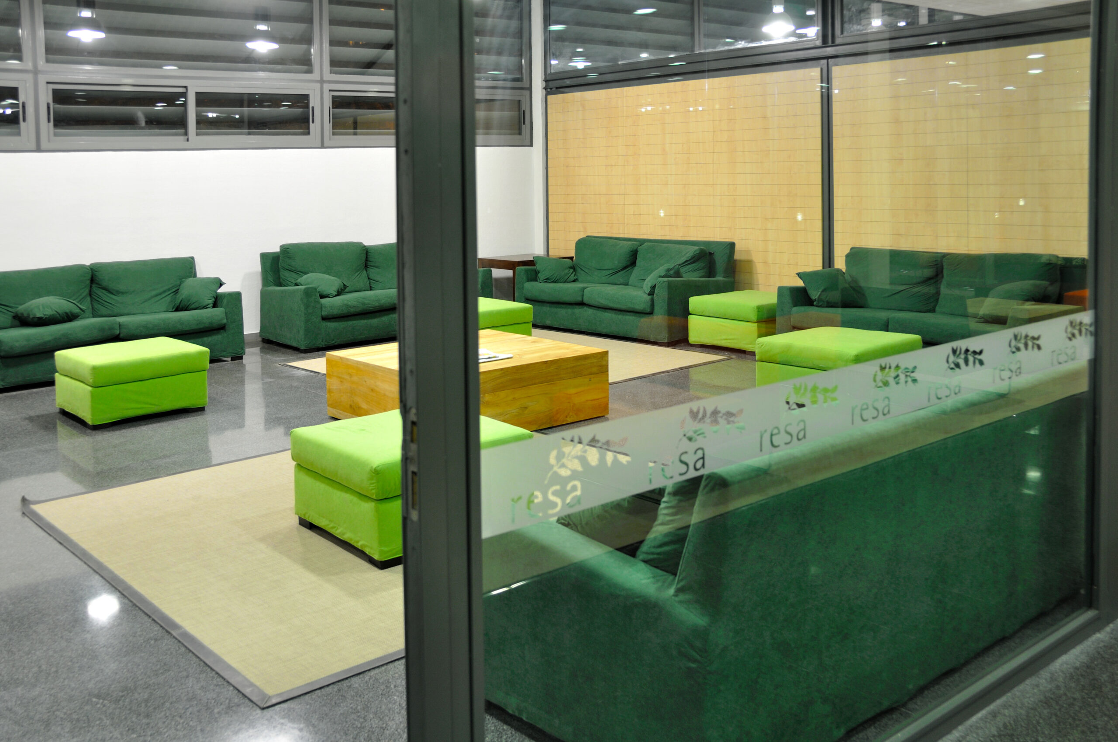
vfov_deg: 39.9
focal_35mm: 33
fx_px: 1024
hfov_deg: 57.3
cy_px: 371
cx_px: 559
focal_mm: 22
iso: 200
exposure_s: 1/10
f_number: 3.8
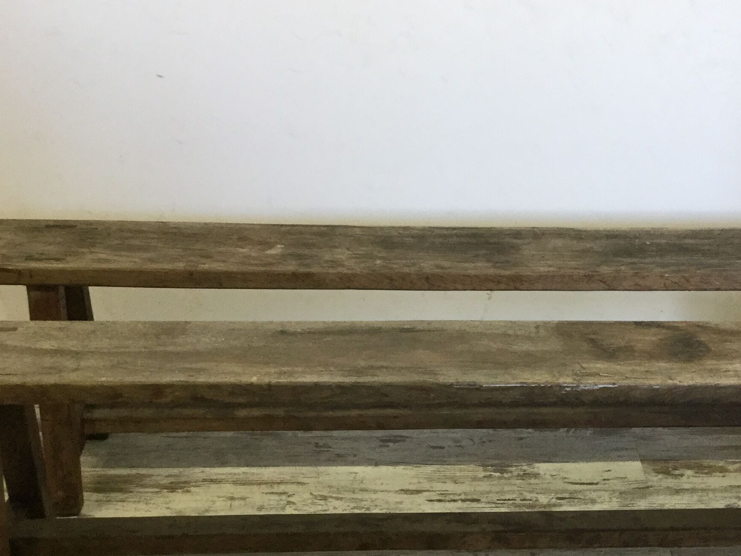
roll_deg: -3.3
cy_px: 404
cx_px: 498
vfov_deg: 25.0
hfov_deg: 32.9
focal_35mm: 58
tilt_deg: -29.4
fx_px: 1241
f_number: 2.4
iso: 50
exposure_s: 1/33
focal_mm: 3.3
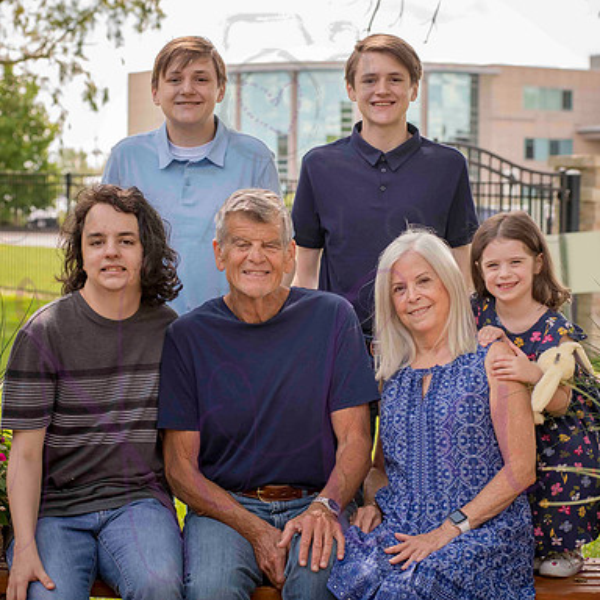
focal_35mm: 111
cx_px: 314
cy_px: 277
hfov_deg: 15.7
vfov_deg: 15.7
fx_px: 2177
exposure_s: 1/320
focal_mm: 80
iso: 400
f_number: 6.3
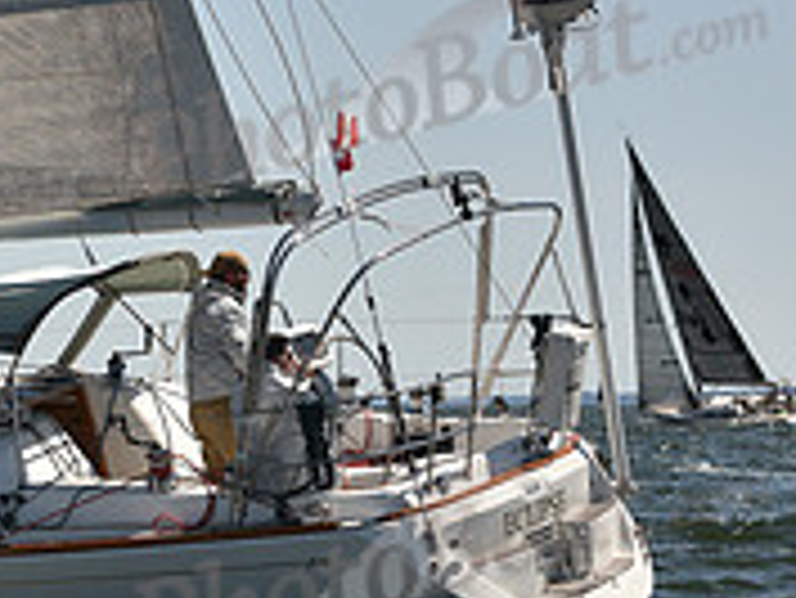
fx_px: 5062
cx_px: -94
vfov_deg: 6.8
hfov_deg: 8.9
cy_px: 384
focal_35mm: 220
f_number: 4.5
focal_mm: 70
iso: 250
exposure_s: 1/1250
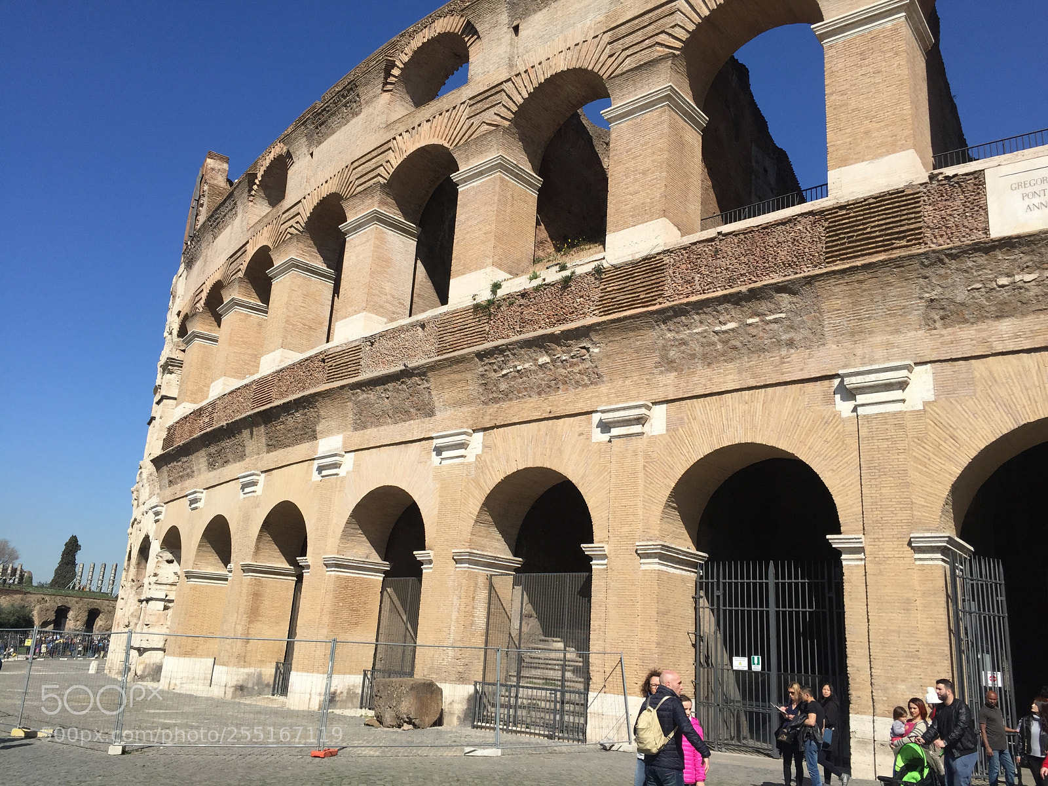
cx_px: 524
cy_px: 393
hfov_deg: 61.7
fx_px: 878
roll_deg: -4.6
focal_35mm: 29
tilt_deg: +15.2
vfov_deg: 48.2
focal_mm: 4.15
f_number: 2.2
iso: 32
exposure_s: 1/2475
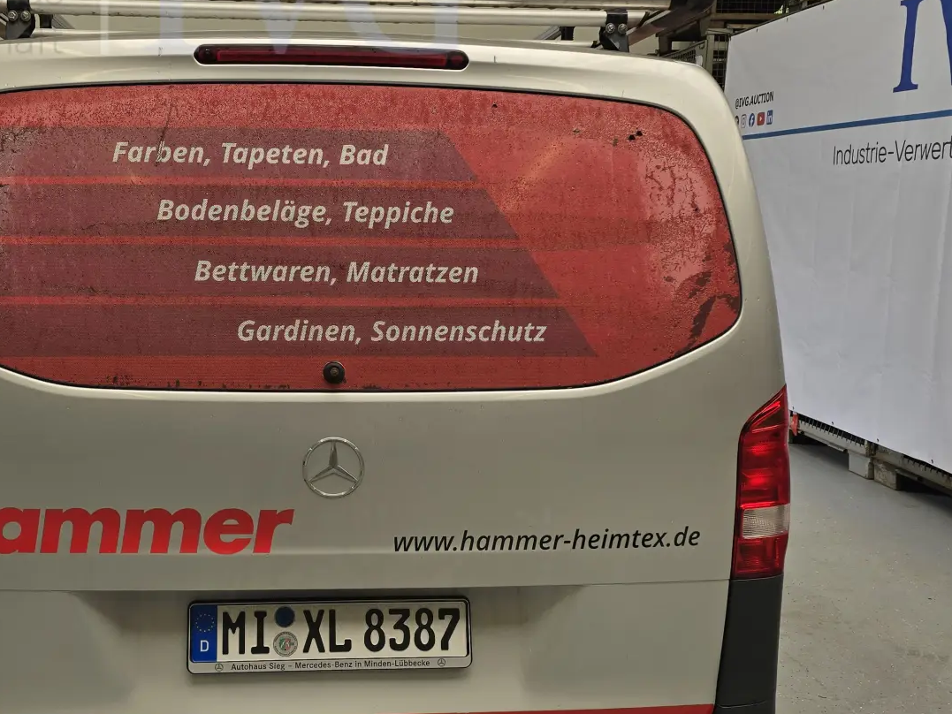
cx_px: 342
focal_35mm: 41
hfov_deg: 45.3
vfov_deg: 35.0
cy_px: 432
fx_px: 1128
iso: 32
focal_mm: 6.3
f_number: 1.7
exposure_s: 1/180
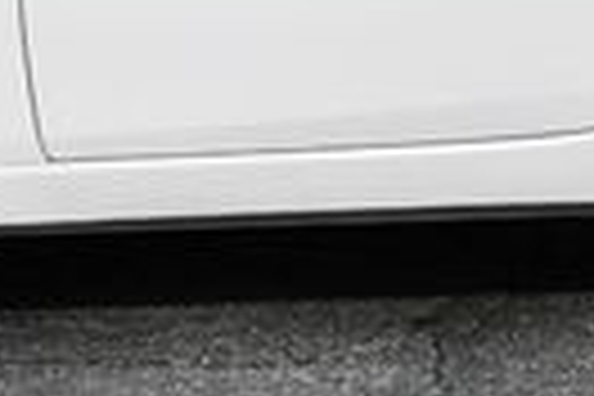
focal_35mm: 339
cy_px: -468
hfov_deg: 6.1
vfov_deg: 4.0
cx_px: 256
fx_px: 5593
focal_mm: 35
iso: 100
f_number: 9
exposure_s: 1/320
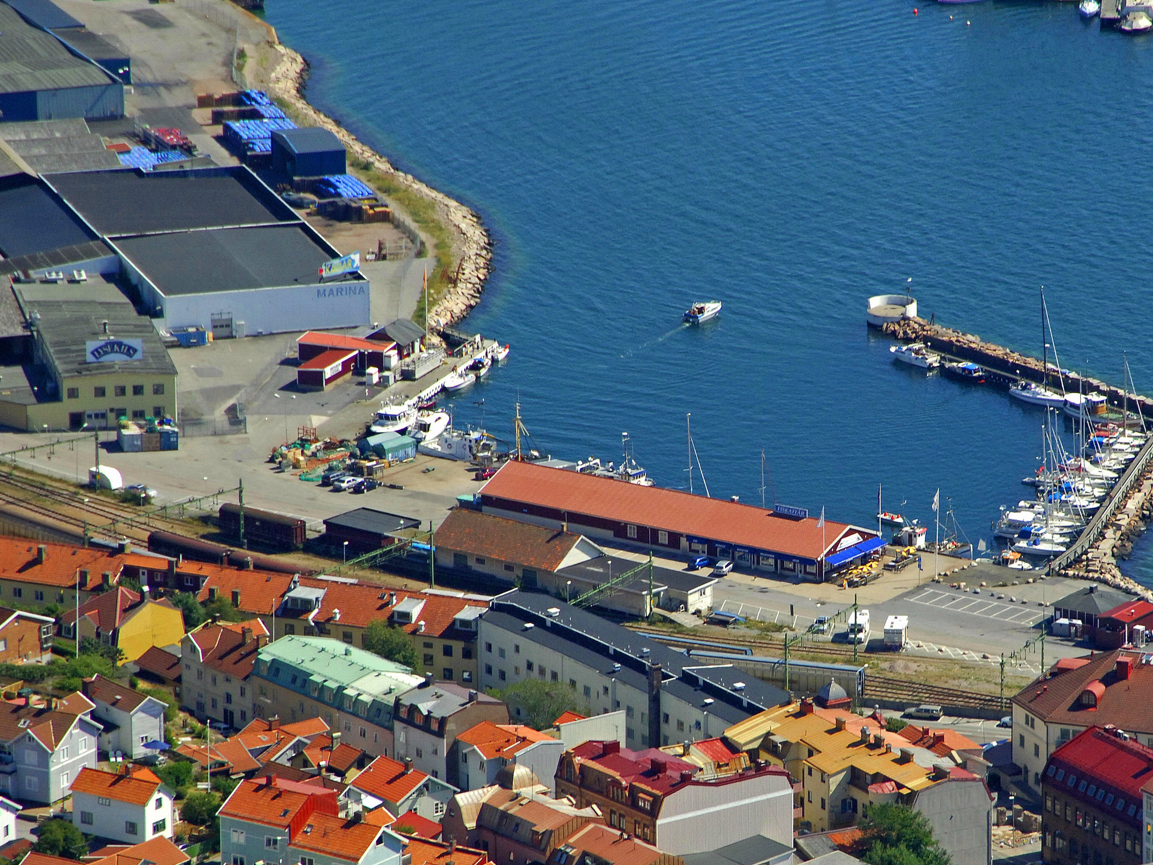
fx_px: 9127
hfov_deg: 7.2
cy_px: 539
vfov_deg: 5.4
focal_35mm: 274
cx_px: 805
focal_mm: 120
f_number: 7.1
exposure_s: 1/1000
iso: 400
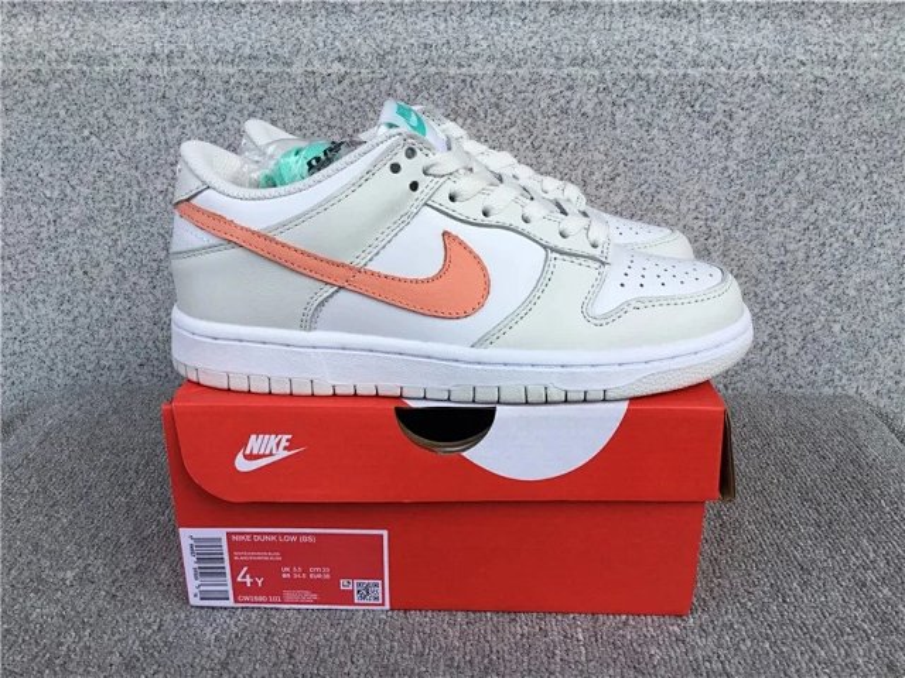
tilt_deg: -18.5
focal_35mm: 31
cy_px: 339
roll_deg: -0.1
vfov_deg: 45.4
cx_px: 452
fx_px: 810
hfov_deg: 58.4
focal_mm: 3.3
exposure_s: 1/702
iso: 25
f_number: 2.4
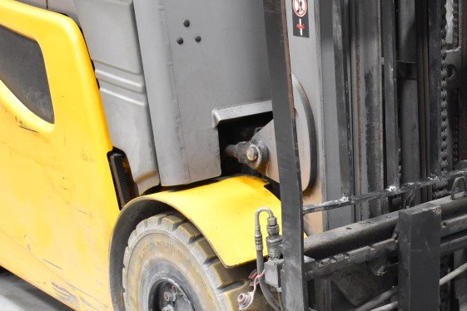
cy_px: 244
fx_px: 999
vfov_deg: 17.6
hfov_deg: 25.3
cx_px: 438
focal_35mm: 77
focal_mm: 24
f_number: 5
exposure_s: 1/25
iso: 1600
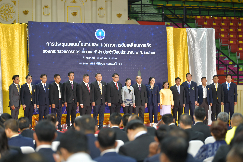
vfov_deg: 11.0
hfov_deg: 16.4
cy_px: 81
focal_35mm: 125
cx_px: 122
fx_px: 844
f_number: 2.8
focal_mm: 125
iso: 200
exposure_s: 1/50
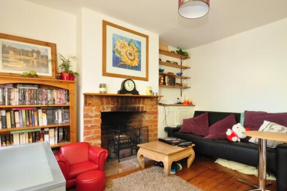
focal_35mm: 21
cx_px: 163
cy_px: 101
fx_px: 164
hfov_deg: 81.8
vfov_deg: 60.2
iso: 200
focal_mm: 11
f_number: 11
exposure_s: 13
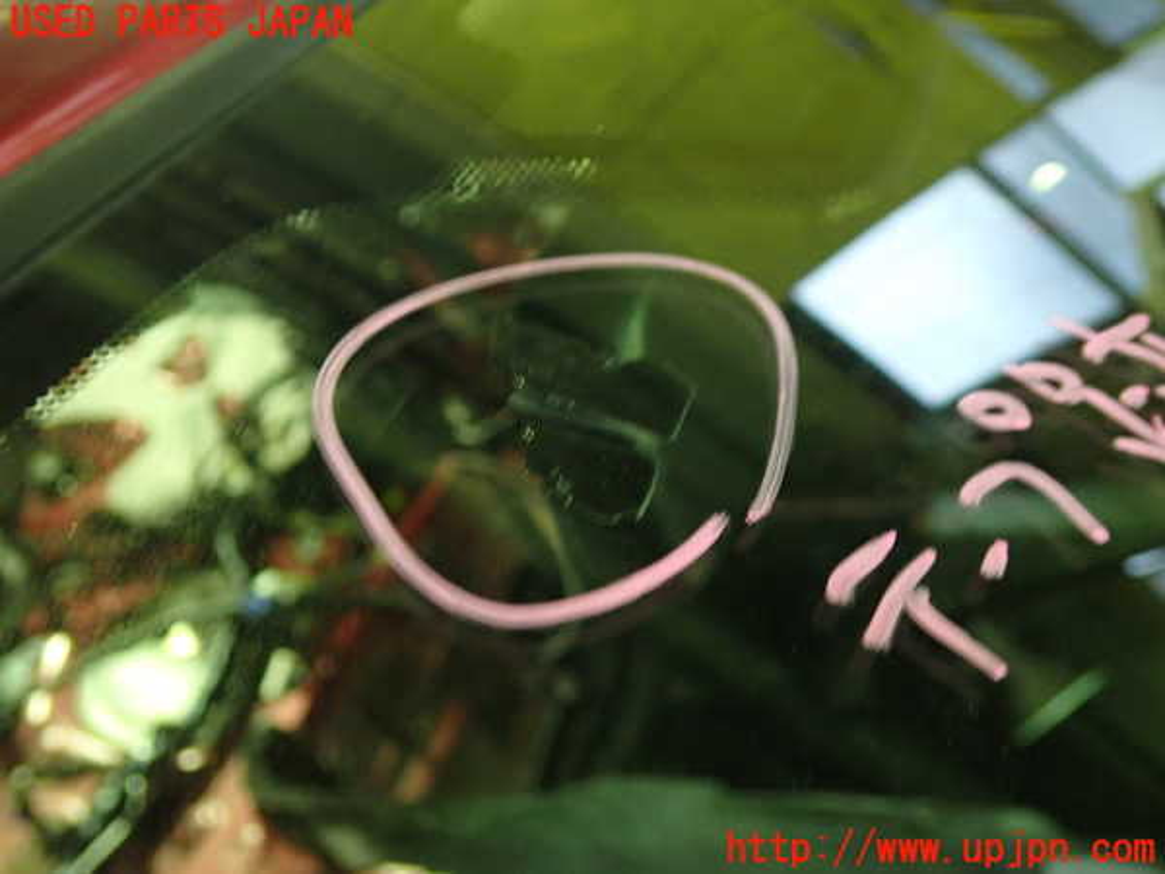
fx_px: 1010
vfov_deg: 46.8
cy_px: 437
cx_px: 582
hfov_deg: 60.0
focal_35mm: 30
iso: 800
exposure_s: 1/10
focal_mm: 5.4
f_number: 2.3
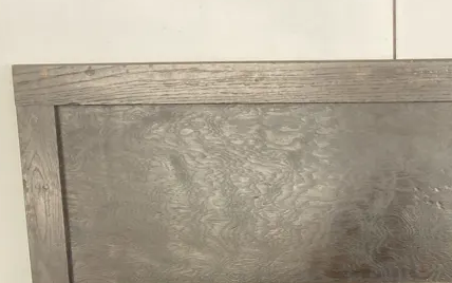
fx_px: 875
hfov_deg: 28.4
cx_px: 356
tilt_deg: -41.8
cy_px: 323
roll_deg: +1.5
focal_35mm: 71
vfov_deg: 17.6
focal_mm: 3.99
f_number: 1.8
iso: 160
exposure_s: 1/50
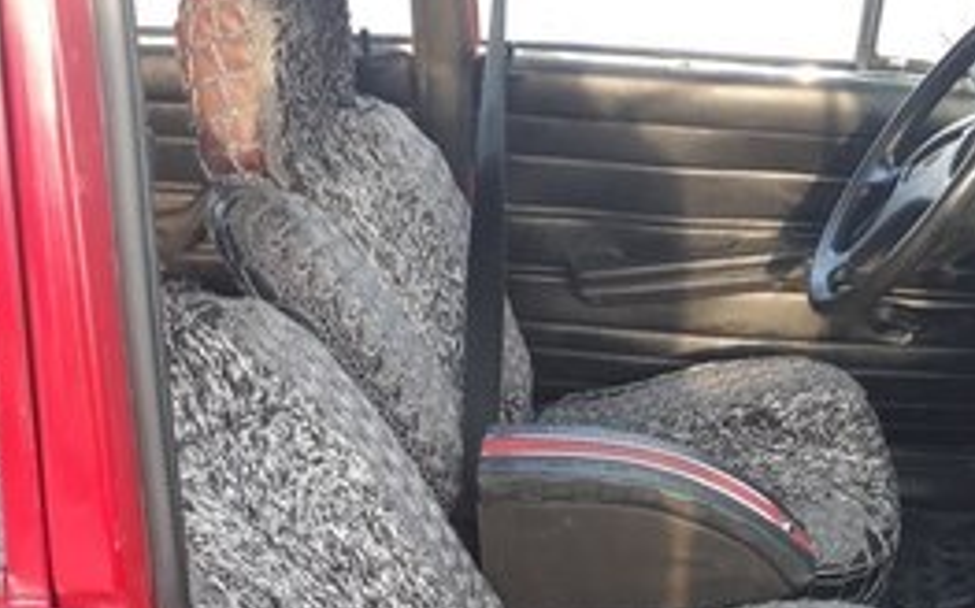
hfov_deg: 37.2
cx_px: 638
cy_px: 656
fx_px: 1434
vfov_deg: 22.7
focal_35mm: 54
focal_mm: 3.6
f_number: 1.9
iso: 40
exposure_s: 1/50
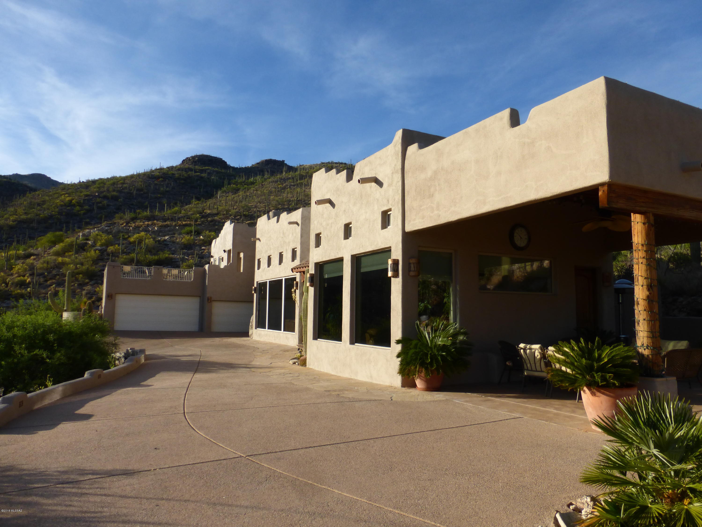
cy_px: 264
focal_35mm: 24
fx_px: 487
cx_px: 351
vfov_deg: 56.8
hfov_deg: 71.6
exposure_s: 1/640
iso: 100
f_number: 4
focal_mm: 4.3
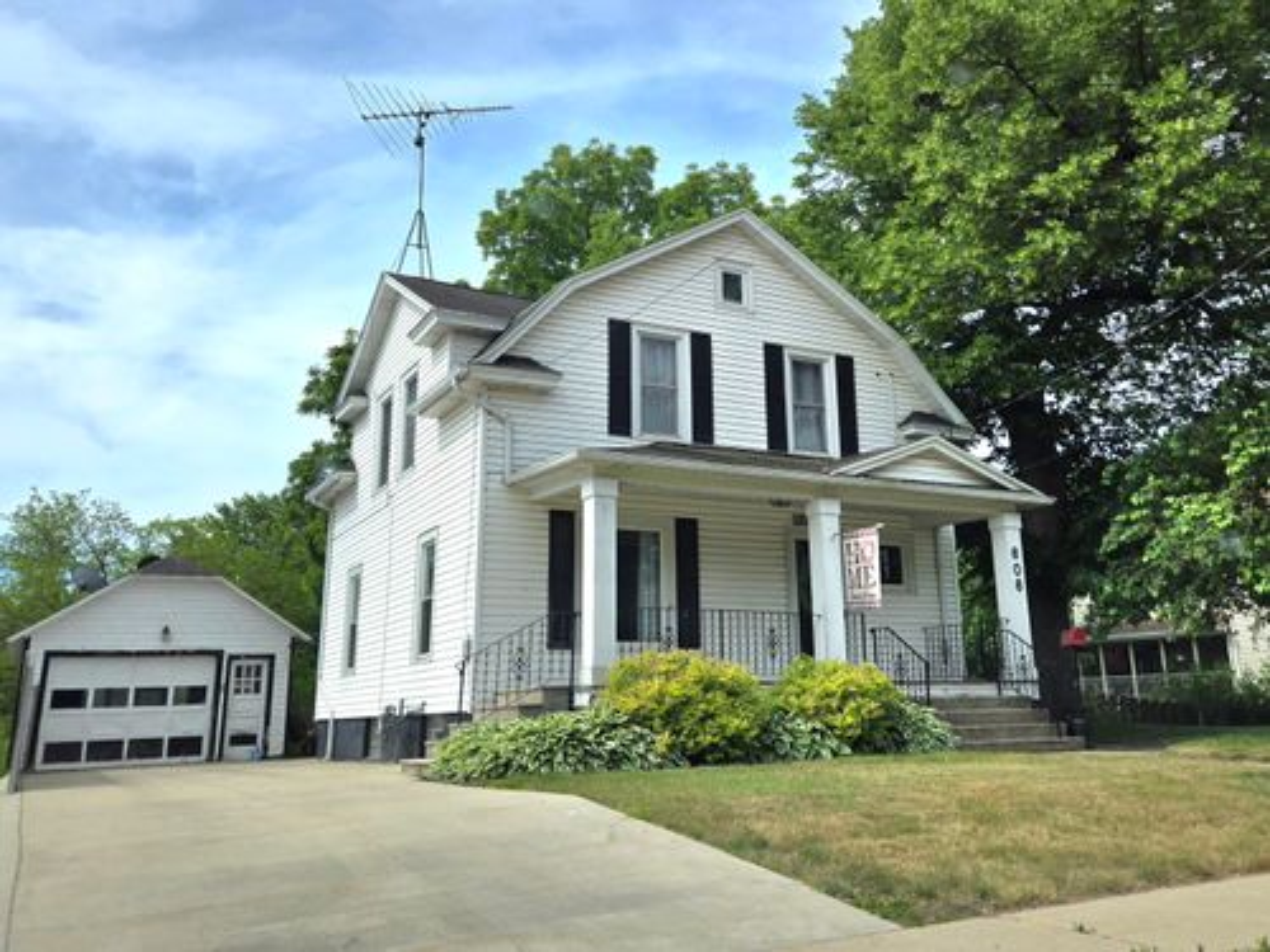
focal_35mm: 23
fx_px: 844
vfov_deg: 58.9
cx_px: 635
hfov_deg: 73.9
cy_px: 476
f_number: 1.8
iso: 25
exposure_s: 1/1667
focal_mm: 5.4
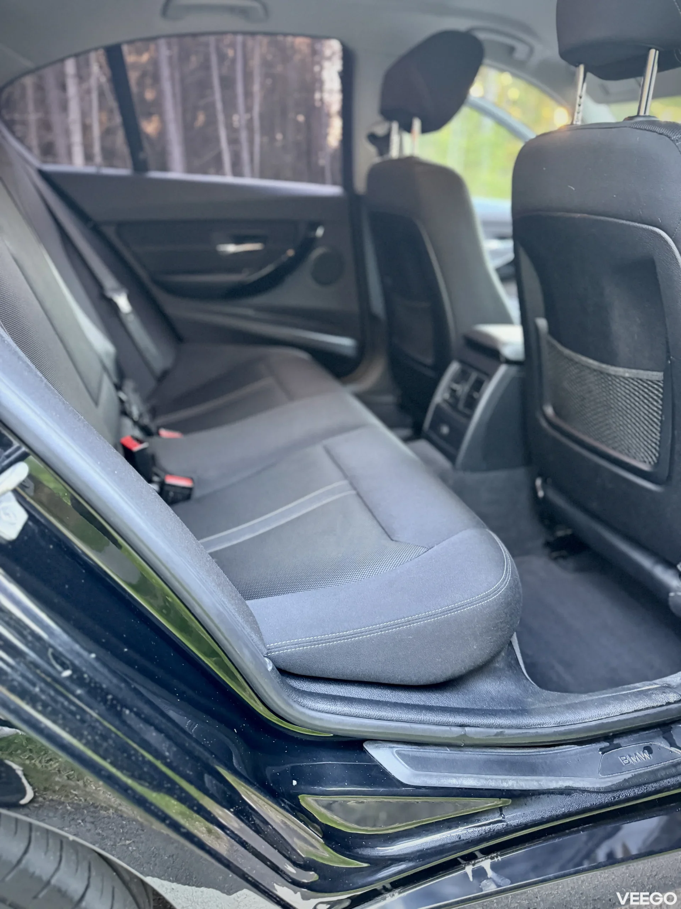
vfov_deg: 71.6
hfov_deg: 56.8
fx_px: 630
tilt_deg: -19.5
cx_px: 340
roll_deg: -2.7
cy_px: 454
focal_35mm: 24
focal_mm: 6.76
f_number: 1.78
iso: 800
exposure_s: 1/56
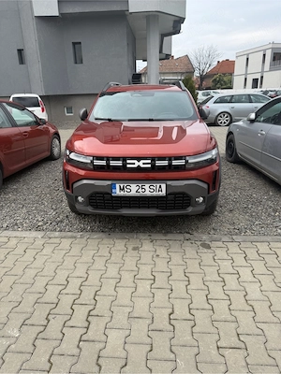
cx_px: 140
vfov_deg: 71.6
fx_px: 260
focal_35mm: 24
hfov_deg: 56.8
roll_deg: +2.3
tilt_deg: -19.4
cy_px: 187
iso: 80
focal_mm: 6.76
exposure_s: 1/2232
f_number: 1.78
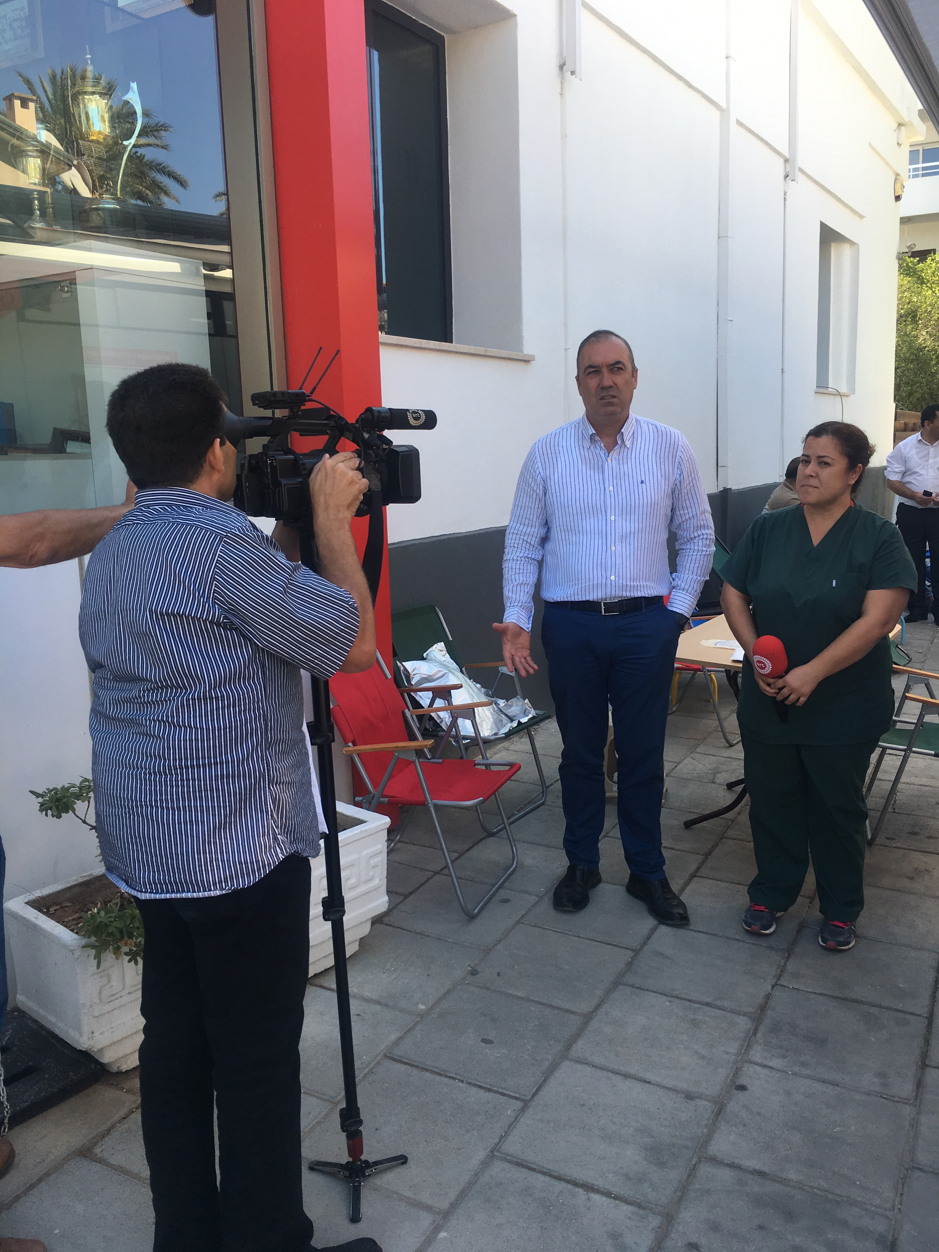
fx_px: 1049
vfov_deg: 61.7
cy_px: 626
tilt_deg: -8.8
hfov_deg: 48.2
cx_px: 470
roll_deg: +1.7
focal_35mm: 29
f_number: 2.2
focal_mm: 4.15
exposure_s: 1/285
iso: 25
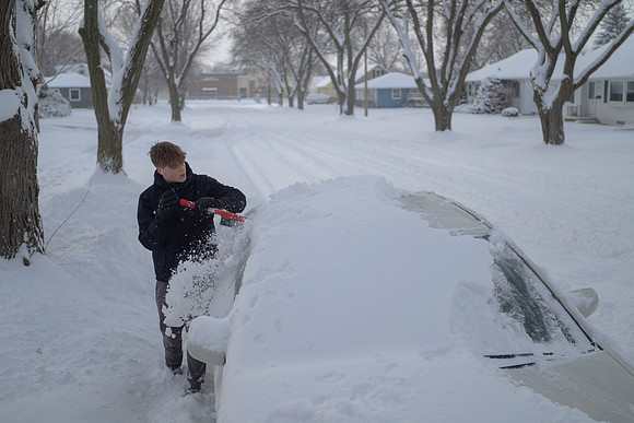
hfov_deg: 46.8
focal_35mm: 42
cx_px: 309
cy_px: 210
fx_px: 732
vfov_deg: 32.2
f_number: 2.5
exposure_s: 1/1600
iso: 200
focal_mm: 40
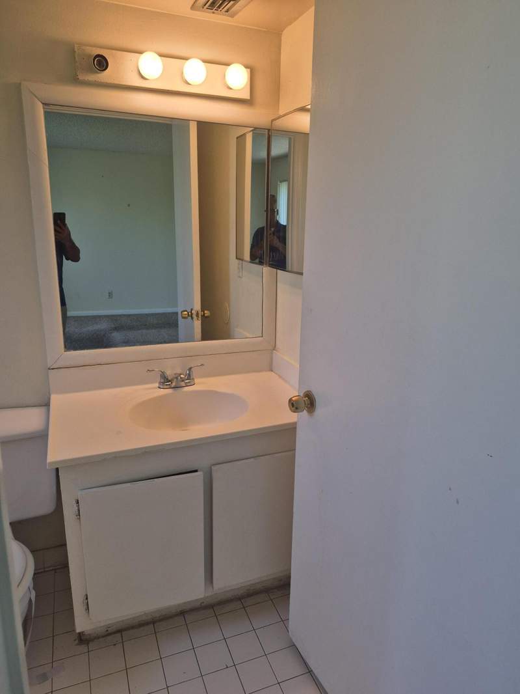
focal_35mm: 23
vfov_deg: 73.9
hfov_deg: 58.9
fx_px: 460
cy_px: 347
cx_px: 260
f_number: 1.8
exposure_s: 1/120
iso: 50
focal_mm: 5.4
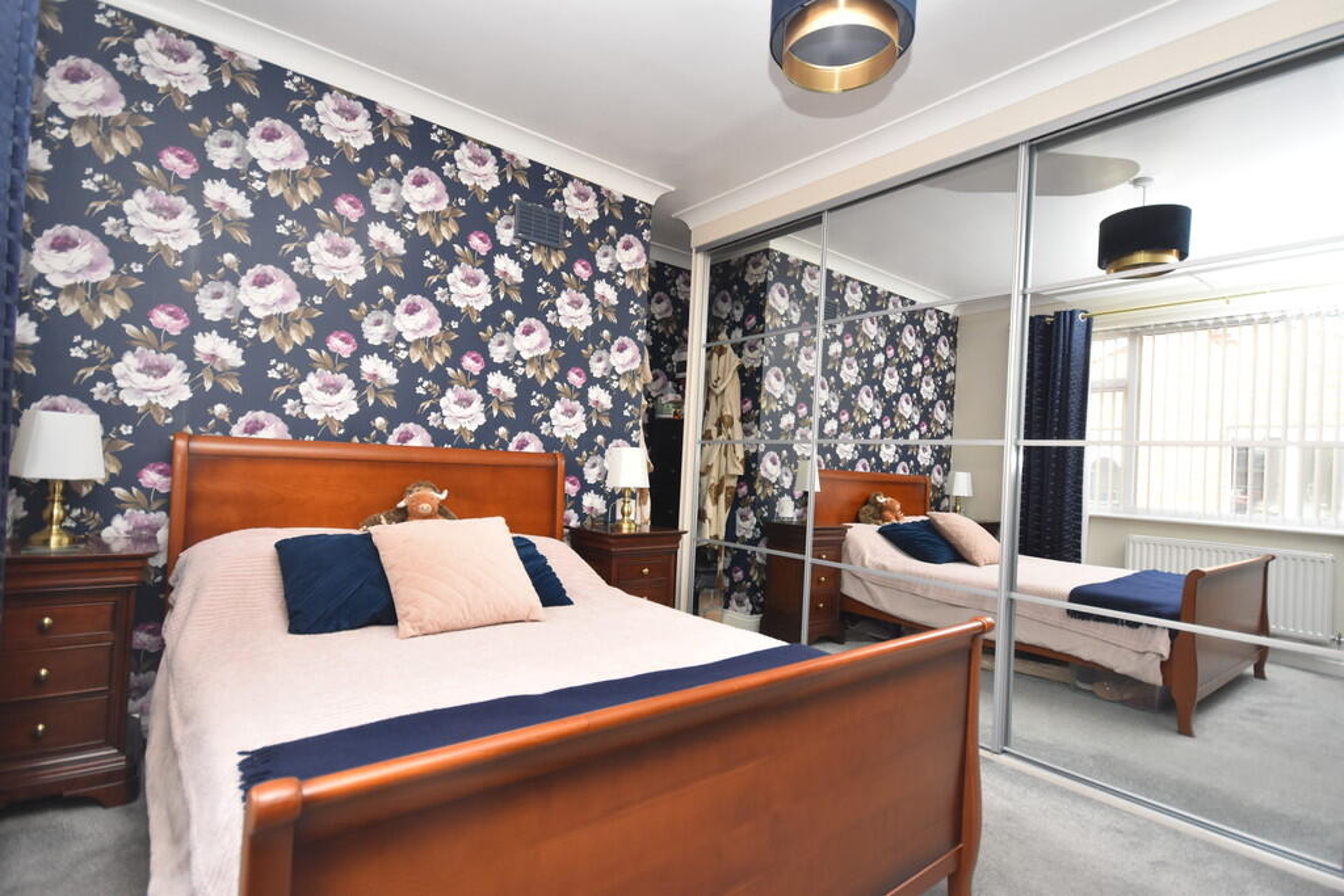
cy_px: 448
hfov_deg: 92.4
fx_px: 644
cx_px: 672
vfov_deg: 69.7
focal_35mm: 17
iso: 800
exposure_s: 1/200
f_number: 5
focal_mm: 11.5
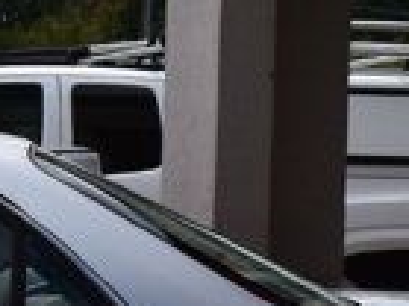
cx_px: -524
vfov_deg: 5.1
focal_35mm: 288
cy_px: 318
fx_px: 3395
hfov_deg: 6.6
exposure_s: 1/500
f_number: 11
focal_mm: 27
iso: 200
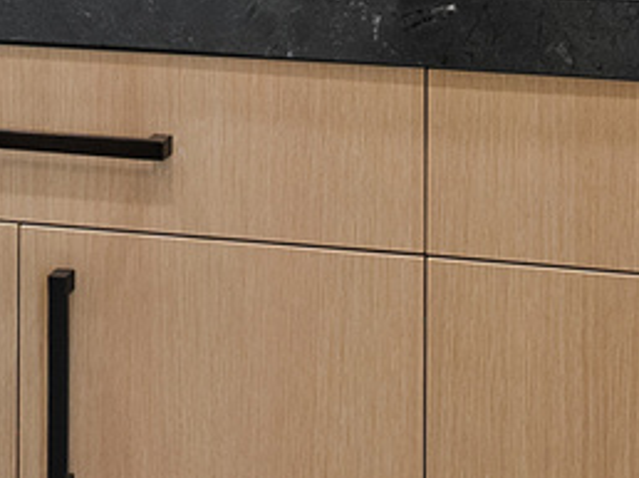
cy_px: -348
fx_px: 1973
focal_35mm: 107
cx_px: 208
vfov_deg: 12.7
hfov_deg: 18.3
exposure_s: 1
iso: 500
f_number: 8
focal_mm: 14
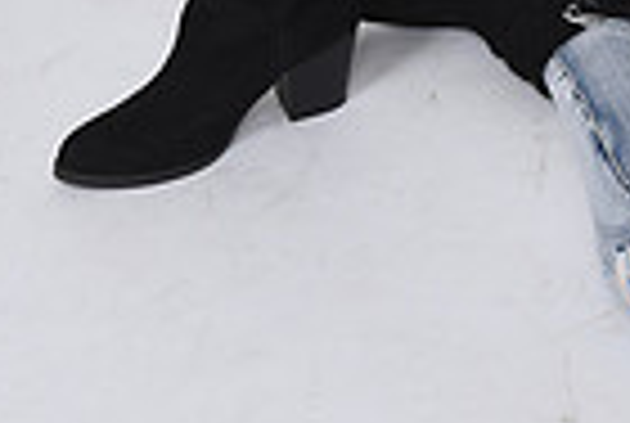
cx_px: 774
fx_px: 3192
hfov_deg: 11.0
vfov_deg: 7.3
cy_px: -398
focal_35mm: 182
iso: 160
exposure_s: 1/125
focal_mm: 44
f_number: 9
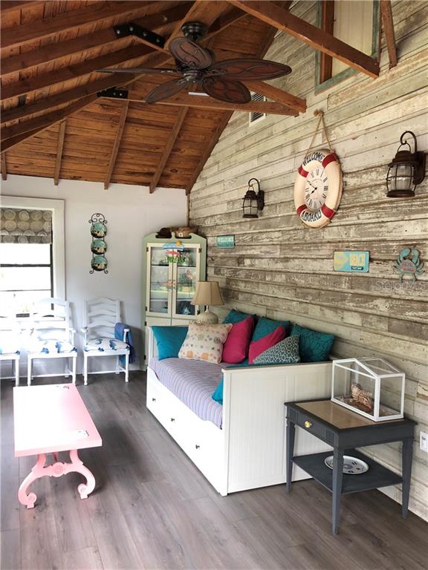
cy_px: 285
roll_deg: -0.8
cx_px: 214
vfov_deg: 63.4
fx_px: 462
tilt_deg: -4.2
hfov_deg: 49.7
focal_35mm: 28
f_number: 1.8
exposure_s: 1/30
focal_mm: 4
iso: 32
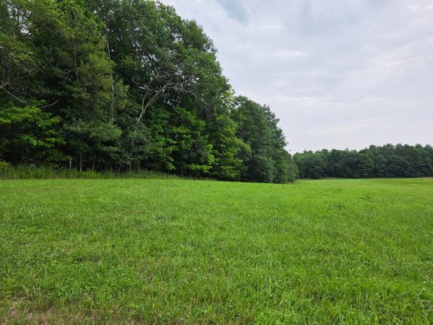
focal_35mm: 23
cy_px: 162
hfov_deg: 73.9
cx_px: 216
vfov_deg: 58.9
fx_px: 288
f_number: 1.7
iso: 40
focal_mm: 6.3
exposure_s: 1/359
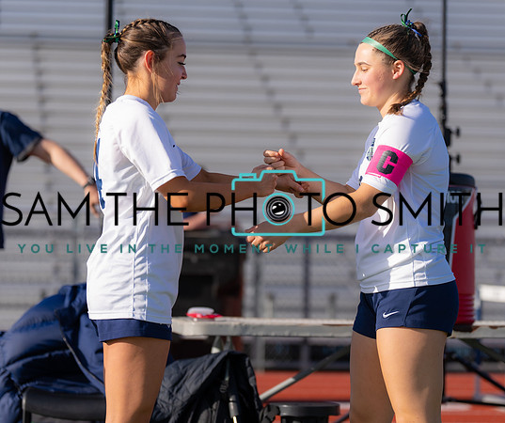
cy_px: 207
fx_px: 2151
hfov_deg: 13.4
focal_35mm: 141
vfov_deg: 11.2
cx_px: 248
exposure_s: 1/3200
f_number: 2.8
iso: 200
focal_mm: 113
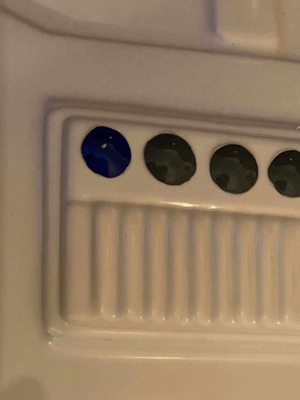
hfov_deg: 24.2
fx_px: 682
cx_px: 268
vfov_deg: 30.7
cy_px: 388
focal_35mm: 59
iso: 500
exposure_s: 1/50
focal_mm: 4.25
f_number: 1.8
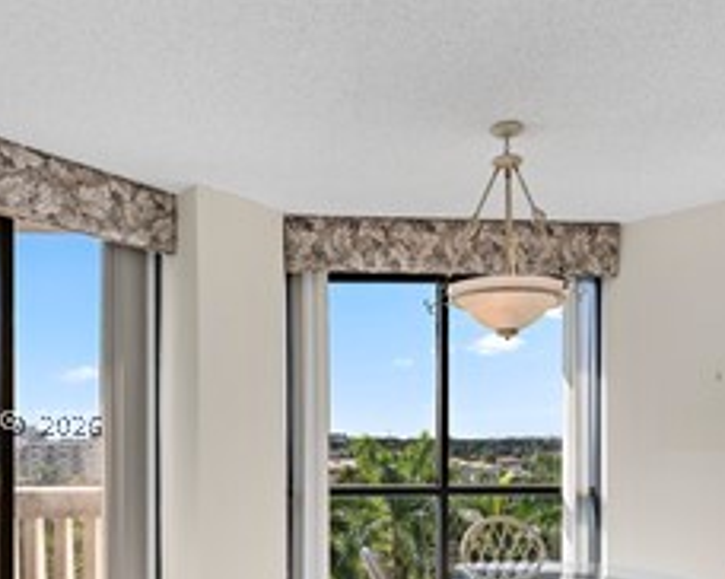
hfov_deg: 62.3
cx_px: 366
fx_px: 600
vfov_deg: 49.8
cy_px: 420
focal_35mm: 28
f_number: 8
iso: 200
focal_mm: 17
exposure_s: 1/250
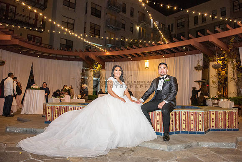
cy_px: 84
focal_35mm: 26
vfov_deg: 49.4
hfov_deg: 69.1
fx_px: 175
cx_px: 132
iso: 1600
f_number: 4
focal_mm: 24
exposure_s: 1/160
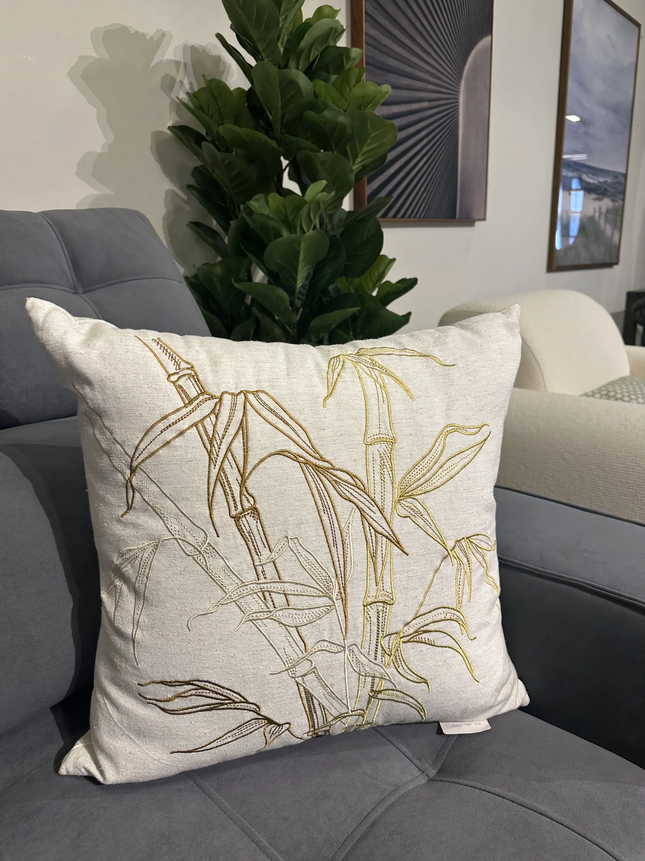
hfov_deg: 54.9
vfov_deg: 69.4
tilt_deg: -13.9
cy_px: 417
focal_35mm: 25
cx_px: 311
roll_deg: +0.0
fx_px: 621
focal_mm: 6.86
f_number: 1.78
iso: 100
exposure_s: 1/100
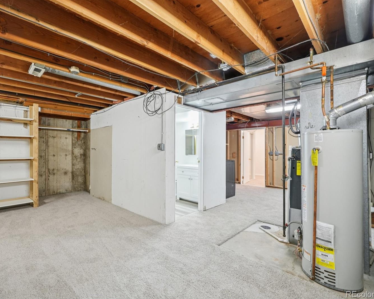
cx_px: 166
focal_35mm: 17
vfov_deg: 77.0
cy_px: 150
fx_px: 188
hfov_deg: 89.3
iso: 800
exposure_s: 1/2.5
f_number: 8
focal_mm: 10
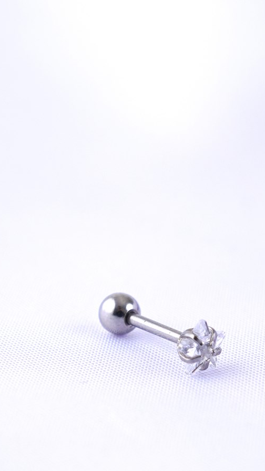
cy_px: 329
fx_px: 1006
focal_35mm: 80
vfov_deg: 26.2
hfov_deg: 15.0
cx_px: 159
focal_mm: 49.9
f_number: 8
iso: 125
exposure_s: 1/100
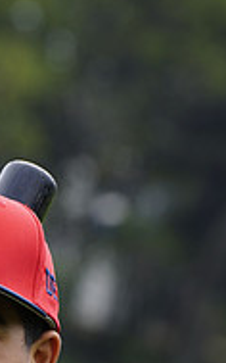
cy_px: 528
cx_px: -53
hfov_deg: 2.4
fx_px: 5444
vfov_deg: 3.8
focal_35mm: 552
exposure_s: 1/250
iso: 100
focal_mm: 176
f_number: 5.6
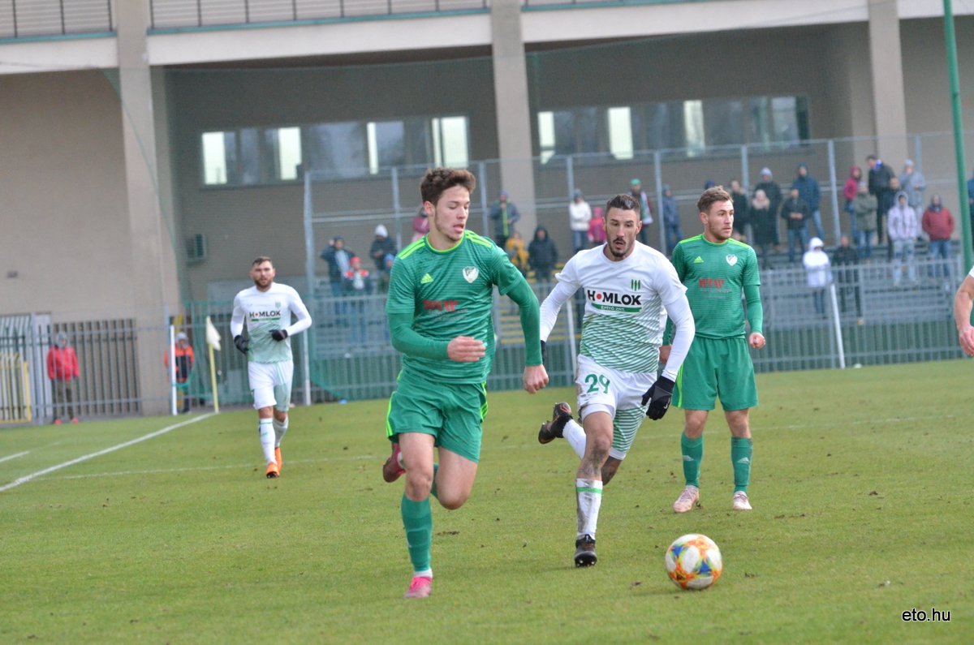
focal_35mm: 218
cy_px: 322
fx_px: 5873
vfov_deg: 6.3
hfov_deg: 9.5
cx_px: 487
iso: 3200
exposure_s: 1/1600
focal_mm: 145
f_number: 5
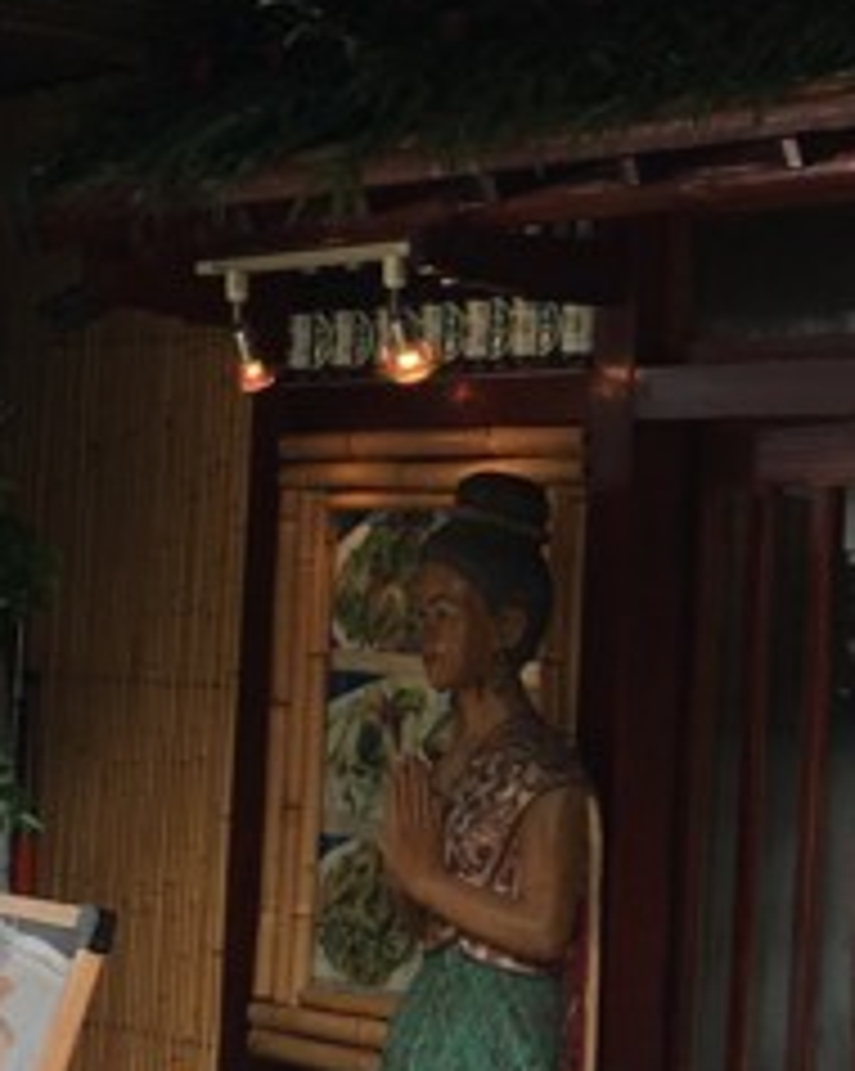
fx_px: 3864
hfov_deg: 12.6
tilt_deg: +3.7
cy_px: 400
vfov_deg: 15.8
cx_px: 711
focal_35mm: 122
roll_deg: -3.7
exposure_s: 1/299
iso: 25
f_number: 2.2
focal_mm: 4.15
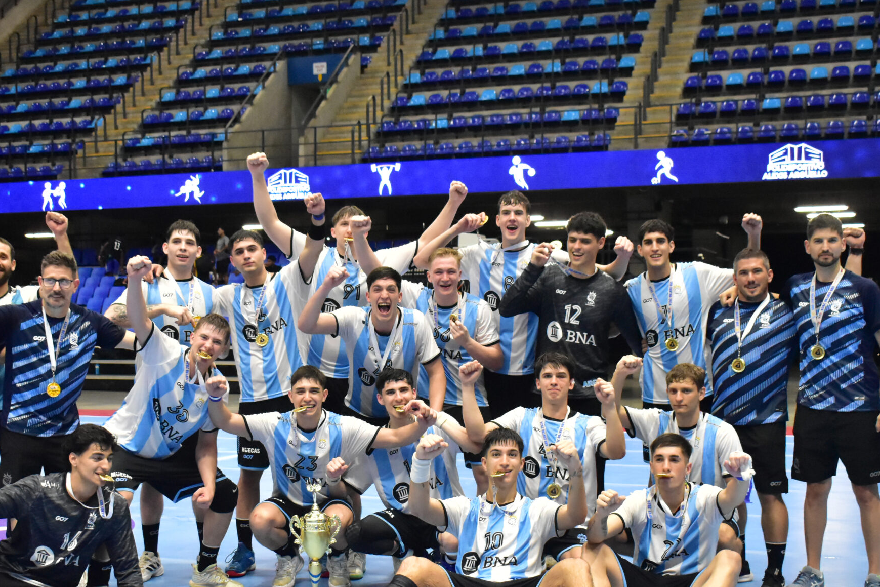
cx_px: 399
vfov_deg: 25.5
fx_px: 1295
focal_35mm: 53
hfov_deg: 37.5
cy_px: 355
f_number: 4
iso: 3200
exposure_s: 1/800
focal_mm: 24
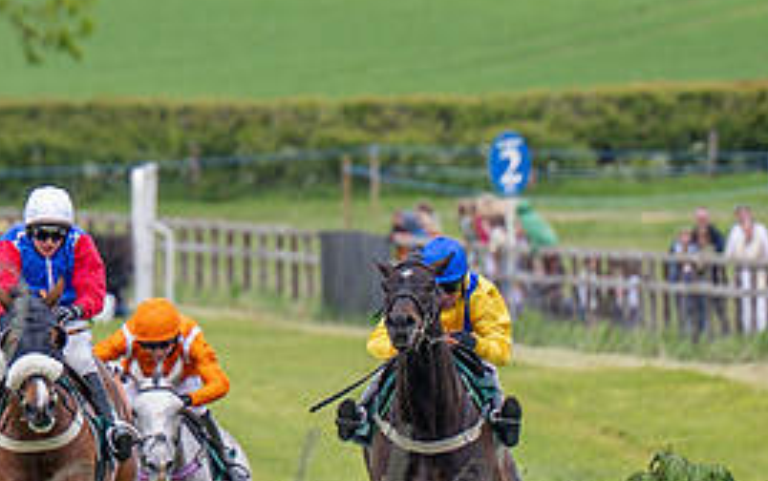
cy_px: 254
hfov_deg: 1.9
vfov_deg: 1.2
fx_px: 22624
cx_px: 30
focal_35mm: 1080
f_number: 2.8
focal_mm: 175
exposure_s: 1/1600
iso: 200
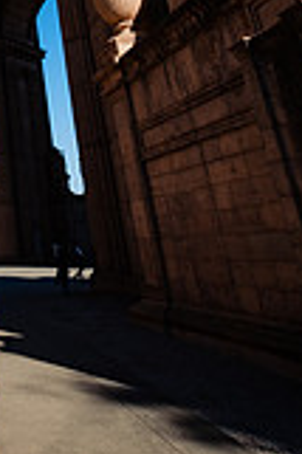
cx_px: -68
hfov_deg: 27.6
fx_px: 530
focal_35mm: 42
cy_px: -25
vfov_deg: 39.4
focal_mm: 10
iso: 160
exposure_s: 1/250
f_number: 9
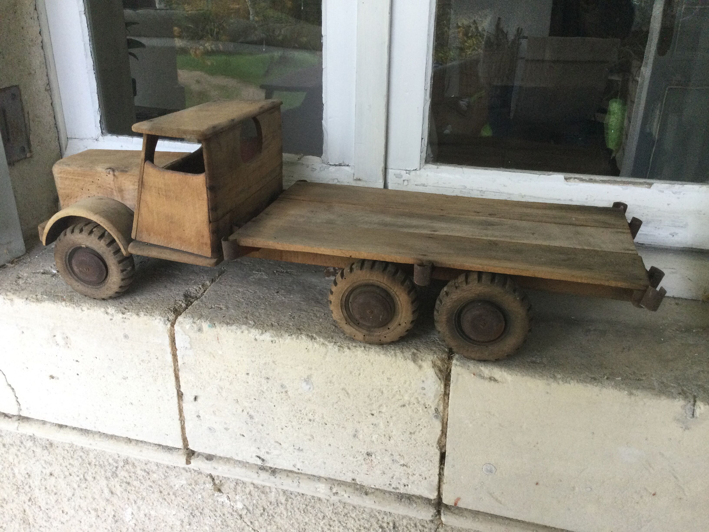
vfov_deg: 45.4
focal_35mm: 31
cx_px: 354
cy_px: 266
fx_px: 635
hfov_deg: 58.4
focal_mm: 3.3
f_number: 2.4
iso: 64
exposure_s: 1/33
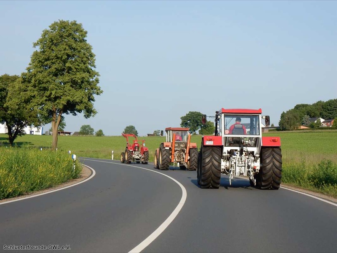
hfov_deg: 27.4
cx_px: 168
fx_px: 691
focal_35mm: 71
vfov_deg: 20.7
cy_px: 126
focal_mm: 12.6
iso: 125
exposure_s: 1/640
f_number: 4.8
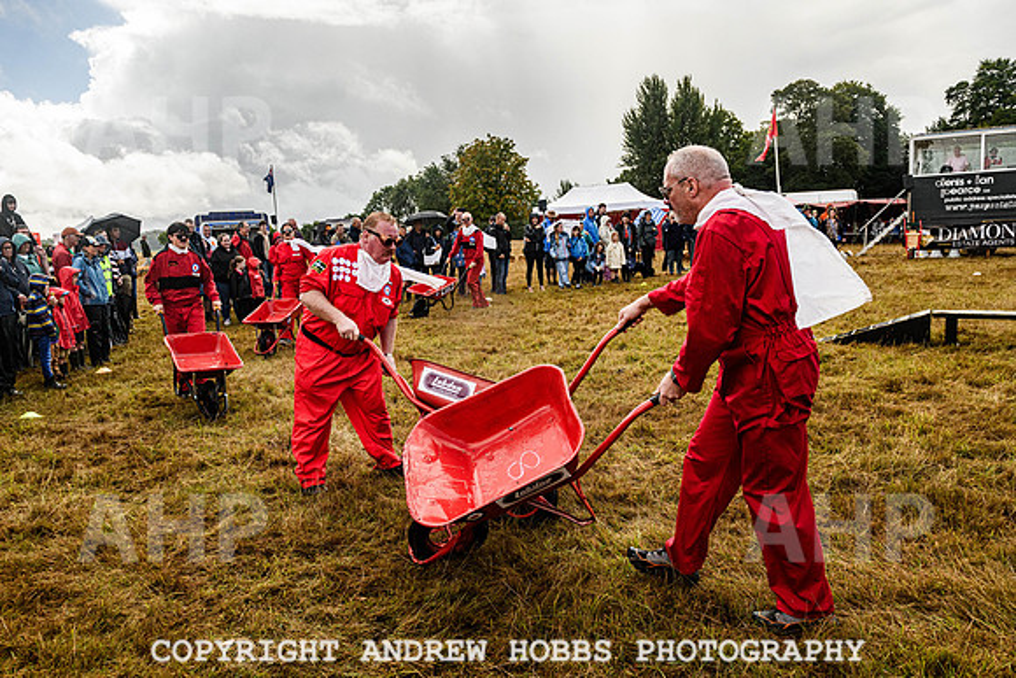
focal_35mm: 26
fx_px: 747
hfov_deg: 68.4
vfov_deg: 48.8
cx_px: 470
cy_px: 368
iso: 640
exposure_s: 1/2500
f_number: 6.3
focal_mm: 24
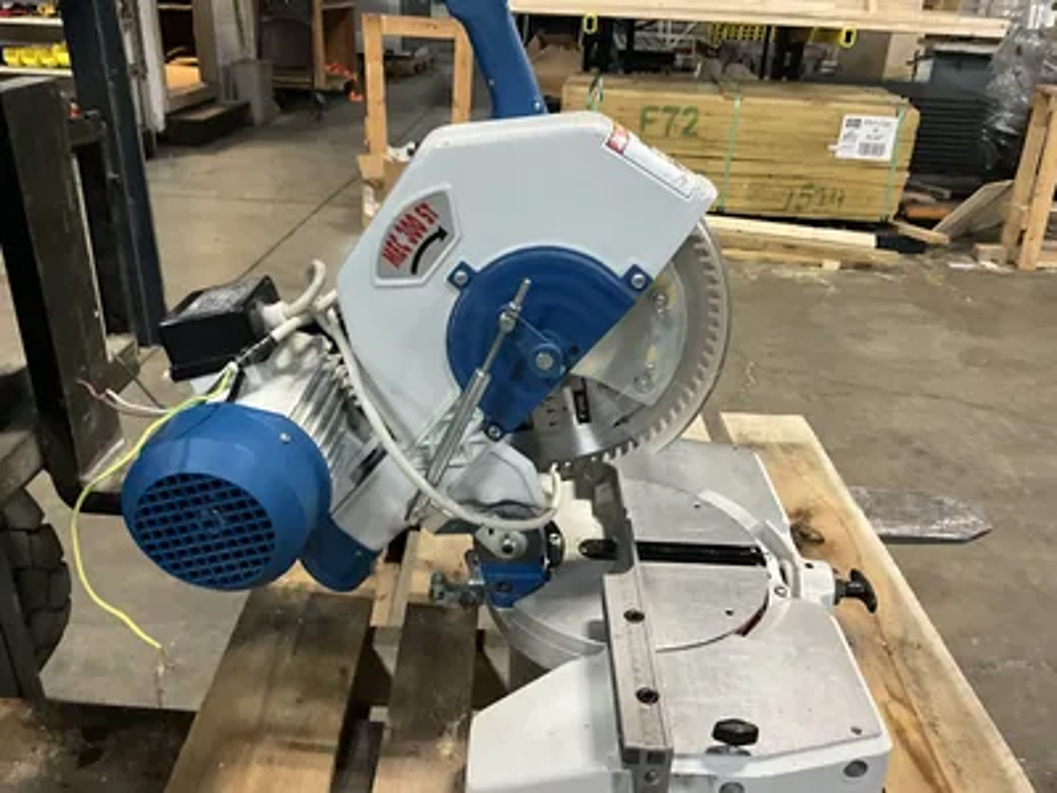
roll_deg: -3.6
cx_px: 528
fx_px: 886
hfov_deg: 61.7
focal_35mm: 29
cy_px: 396
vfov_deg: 48.2
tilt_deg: -26.6
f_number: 1.8
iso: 320
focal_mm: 3
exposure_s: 1/38
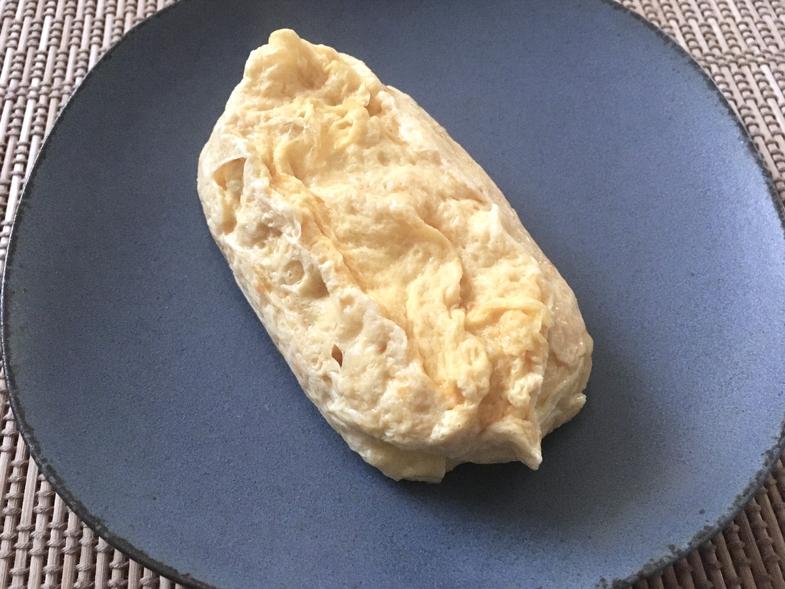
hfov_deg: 61.7
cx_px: 392
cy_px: 294
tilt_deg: -59.6
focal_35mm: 29
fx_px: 658
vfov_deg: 48.2
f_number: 2.2
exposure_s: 1/15
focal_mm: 4.15
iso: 500
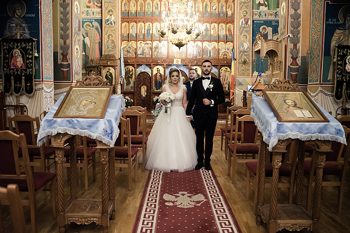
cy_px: 116
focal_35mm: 29
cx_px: 175
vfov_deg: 44.8
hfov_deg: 63.4
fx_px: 283
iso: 6400
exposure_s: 1/125
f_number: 2.8
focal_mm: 28
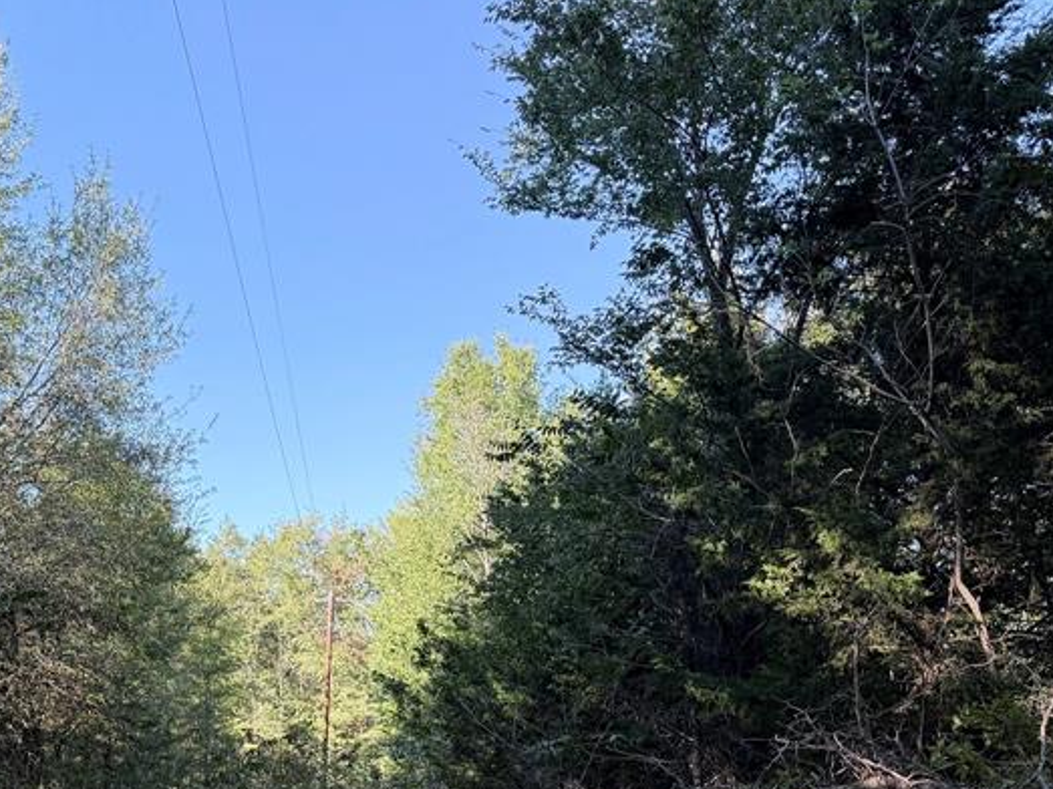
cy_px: 719
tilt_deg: +0.9
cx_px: 268
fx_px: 1429
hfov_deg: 39.4
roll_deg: -1.1
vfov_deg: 29.5
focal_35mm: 47
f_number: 1.78
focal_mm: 6.76
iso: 100
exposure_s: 1/353
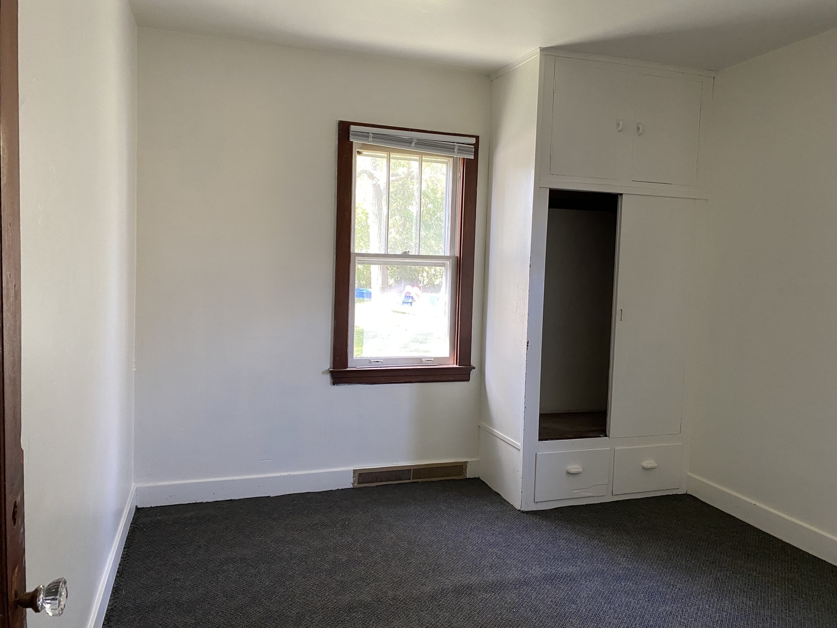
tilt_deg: -4.4
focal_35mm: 26
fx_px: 629
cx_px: 418
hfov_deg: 67.3
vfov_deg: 53.1
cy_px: 314
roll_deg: -1.8
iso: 160
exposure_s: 1/60
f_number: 1.8
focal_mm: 4.25
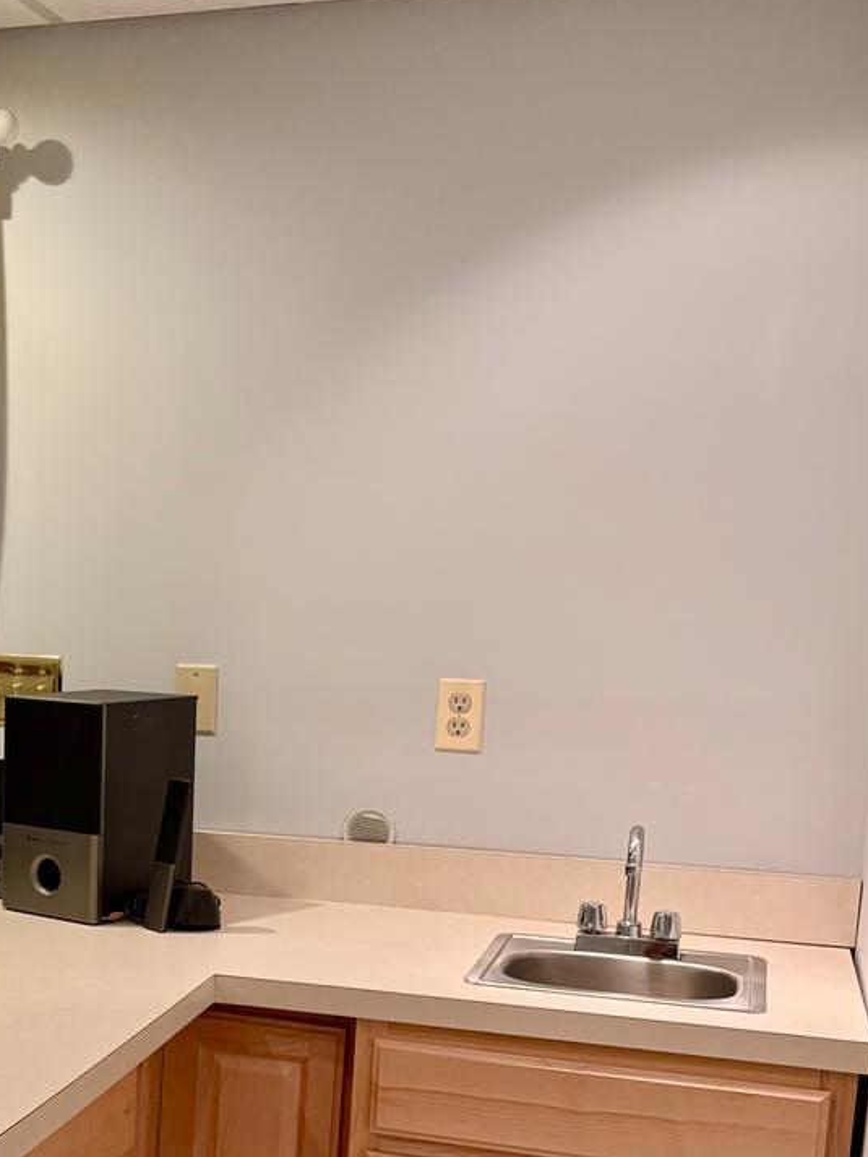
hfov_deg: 24.8
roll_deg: -1.6
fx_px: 1872
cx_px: -19
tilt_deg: -8.9
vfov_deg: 33.6
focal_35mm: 56
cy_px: 886
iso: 160
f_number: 1.6
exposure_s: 1/60
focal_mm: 5.96
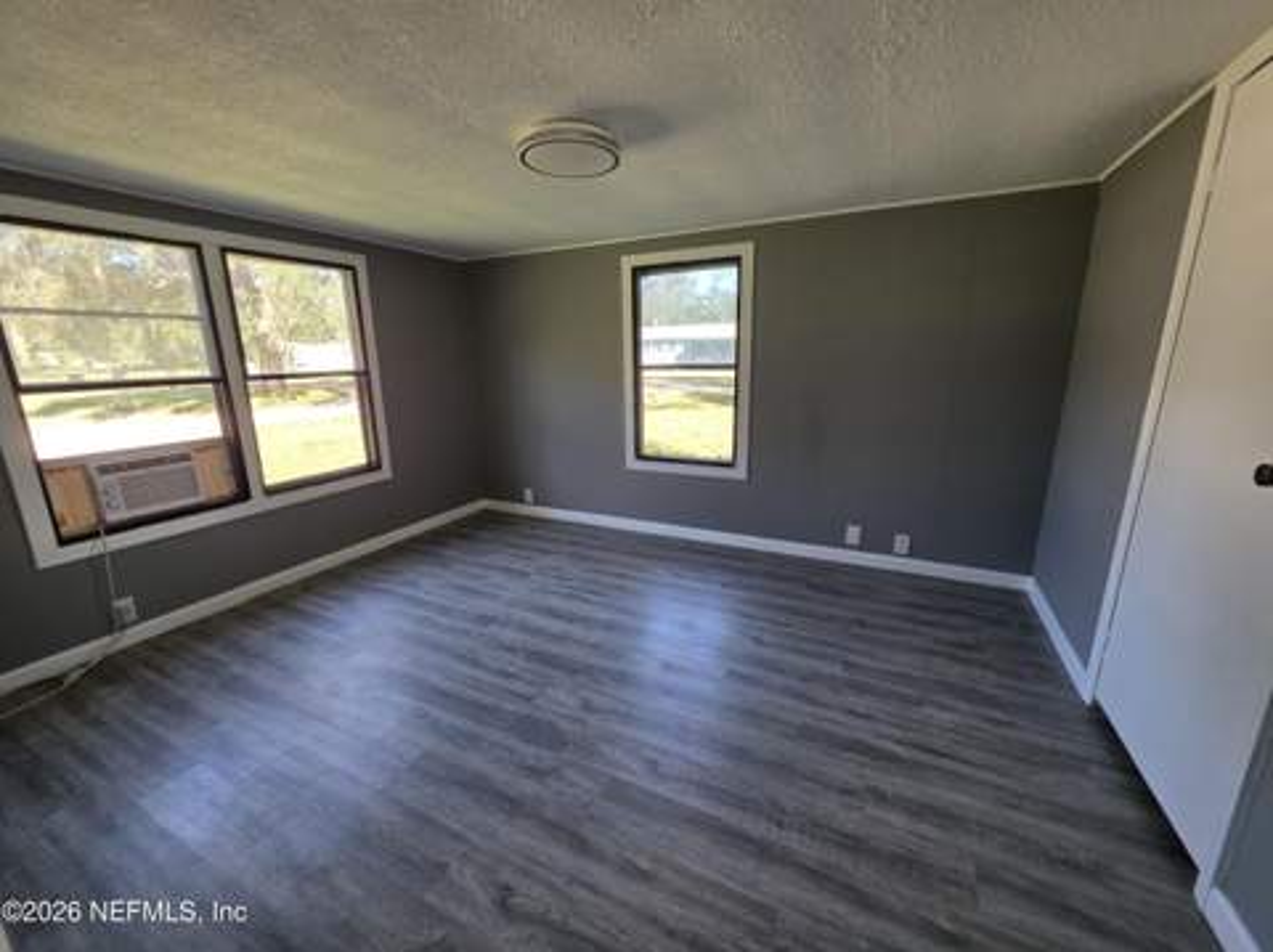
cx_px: 636
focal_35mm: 13
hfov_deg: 106.2
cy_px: 476
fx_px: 478
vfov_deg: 89.8
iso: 125
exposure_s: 1/120
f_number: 1.9
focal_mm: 2.2
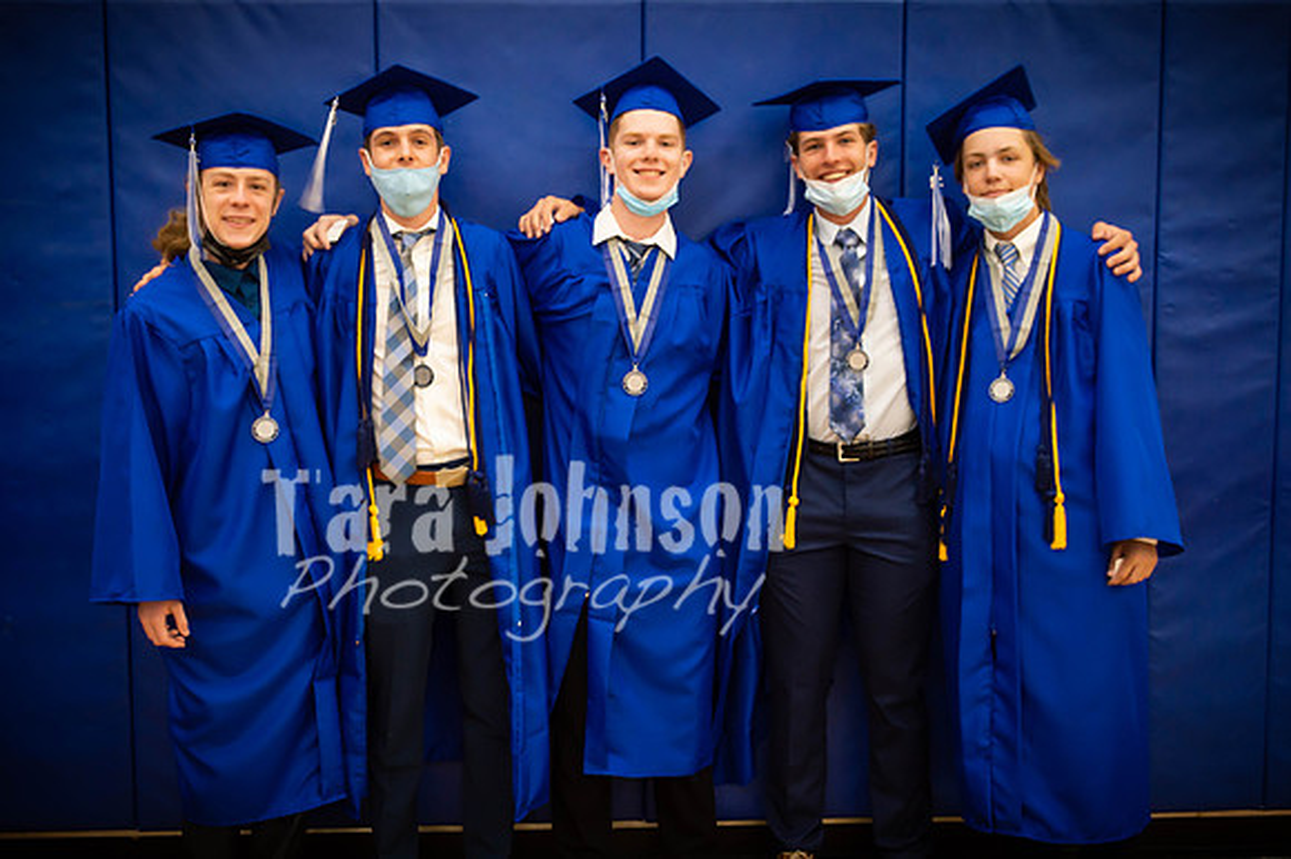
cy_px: 430
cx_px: 632
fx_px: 1449
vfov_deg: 33.0
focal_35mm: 40
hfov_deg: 48.0
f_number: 6.3
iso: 400
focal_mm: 26
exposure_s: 1/25
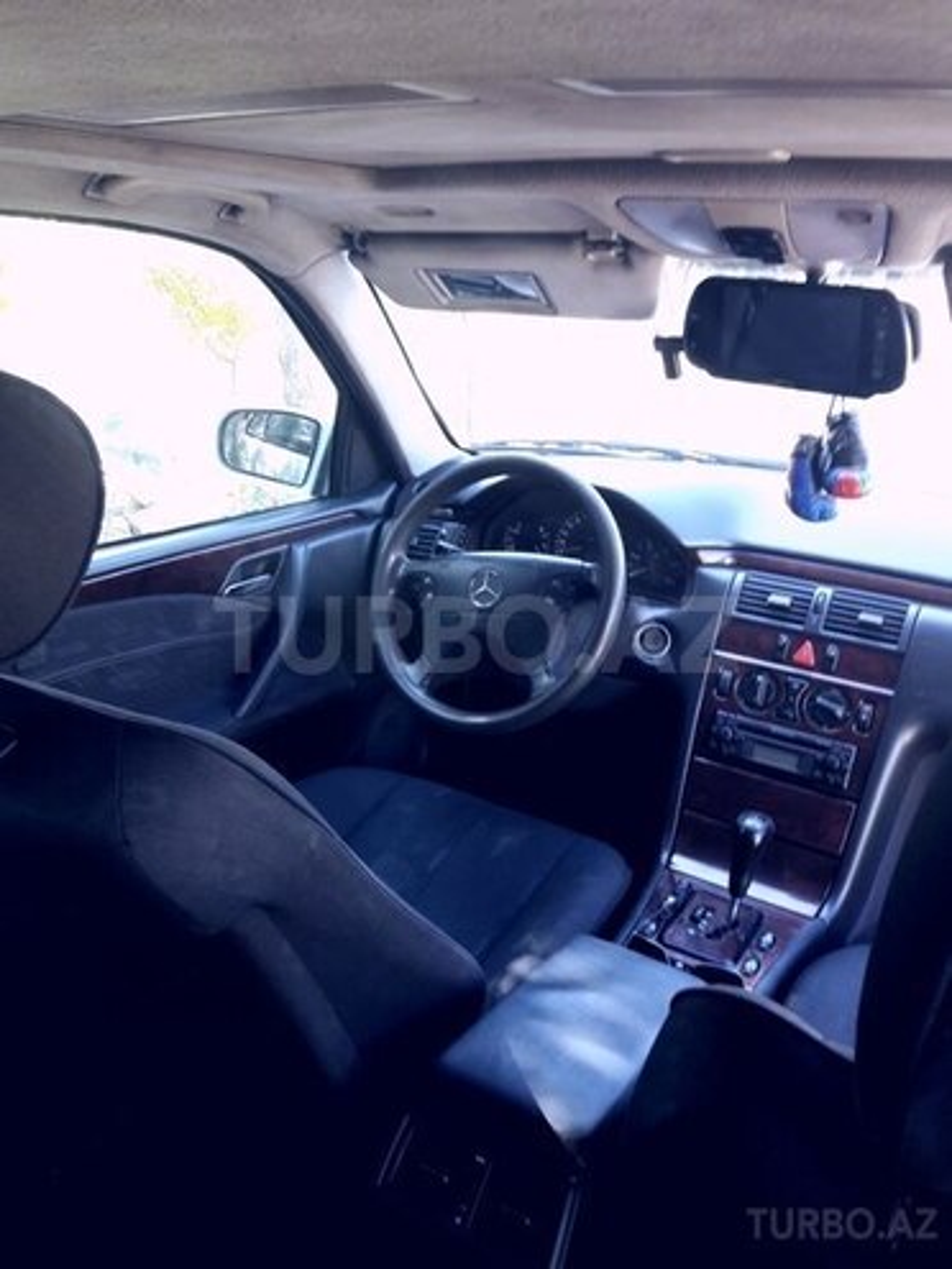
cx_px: 476
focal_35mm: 28
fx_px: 1027
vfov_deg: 63.4
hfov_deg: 49.7
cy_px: 634
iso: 50
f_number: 1.9
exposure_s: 1/33
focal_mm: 3.7
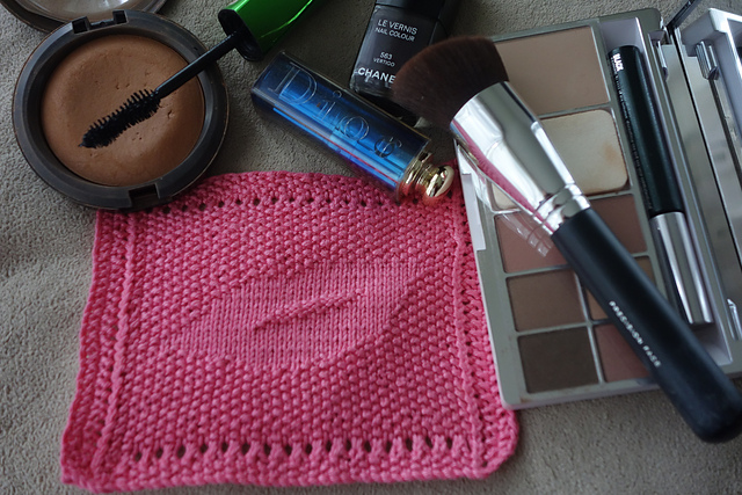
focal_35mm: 42
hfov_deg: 46.4
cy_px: 248
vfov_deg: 31.9
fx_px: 866
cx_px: 371
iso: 500
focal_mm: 15.64
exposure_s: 1/50
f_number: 3.2
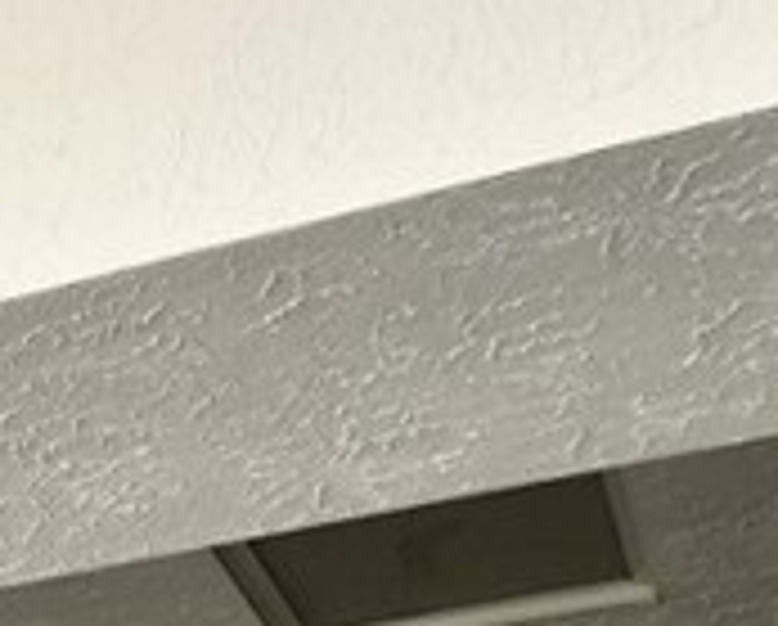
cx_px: -306
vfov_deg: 12.1
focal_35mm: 97
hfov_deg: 18.1
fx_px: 2236
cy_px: 1579
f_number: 7.1
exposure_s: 1/15
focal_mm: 11
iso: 200
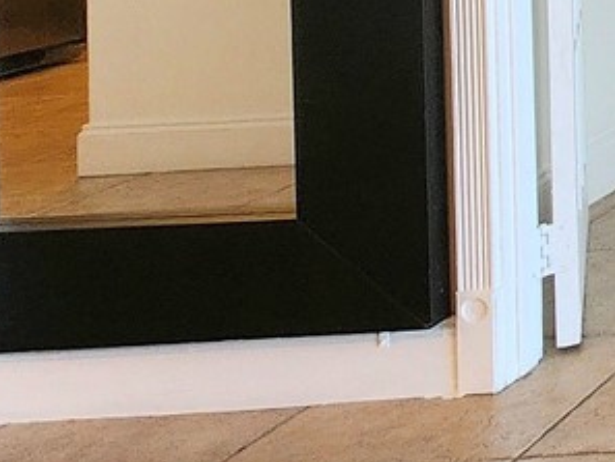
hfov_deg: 14.1
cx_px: 1566
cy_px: -221
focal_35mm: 70
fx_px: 1244
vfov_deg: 18.7
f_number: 2.2
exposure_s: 1/60.2
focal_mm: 2.2
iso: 160
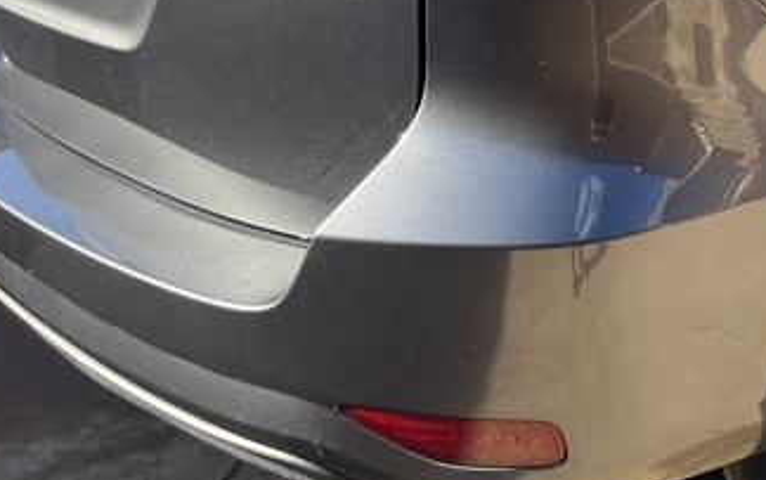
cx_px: 875
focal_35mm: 68
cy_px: -118
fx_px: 1421
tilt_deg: -10.0
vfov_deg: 18.1
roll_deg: +0.7
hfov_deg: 27.2
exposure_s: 1/563
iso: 50
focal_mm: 5.1
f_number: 1.6
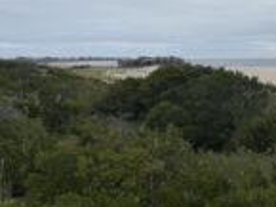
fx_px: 527
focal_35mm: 66
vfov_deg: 22.2
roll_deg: +0.9
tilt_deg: -1.8
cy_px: 74
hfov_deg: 27.3
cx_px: 289
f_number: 1.78
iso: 80
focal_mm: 6.76
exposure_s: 1/5714
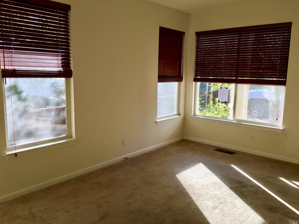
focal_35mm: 29
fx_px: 250
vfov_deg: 48.2
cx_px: 150
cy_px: 112
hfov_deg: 61.7
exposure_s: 1/153
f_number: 2.2
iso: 25
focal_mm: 4.15
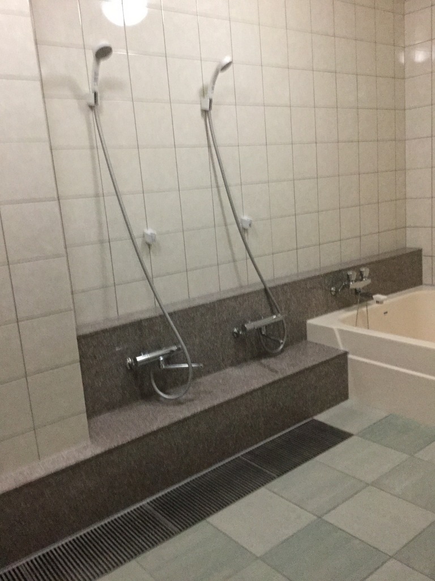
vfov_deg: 58.4
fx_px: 519
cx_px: 218
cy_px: 290
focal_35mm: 31
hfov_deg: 45.4
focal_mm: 3.3
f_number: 2.4
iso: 320
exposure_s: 1/15
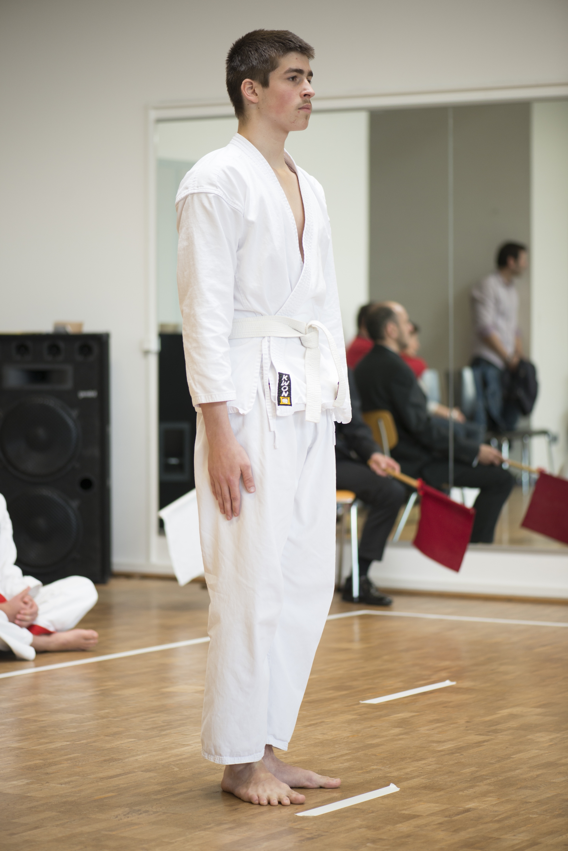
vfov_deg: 19.4
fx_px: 2483
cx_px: 284
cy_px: 426
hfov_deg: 13.1
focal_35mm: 105
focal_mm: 105
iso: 560
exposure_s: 1/125
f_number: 2.8
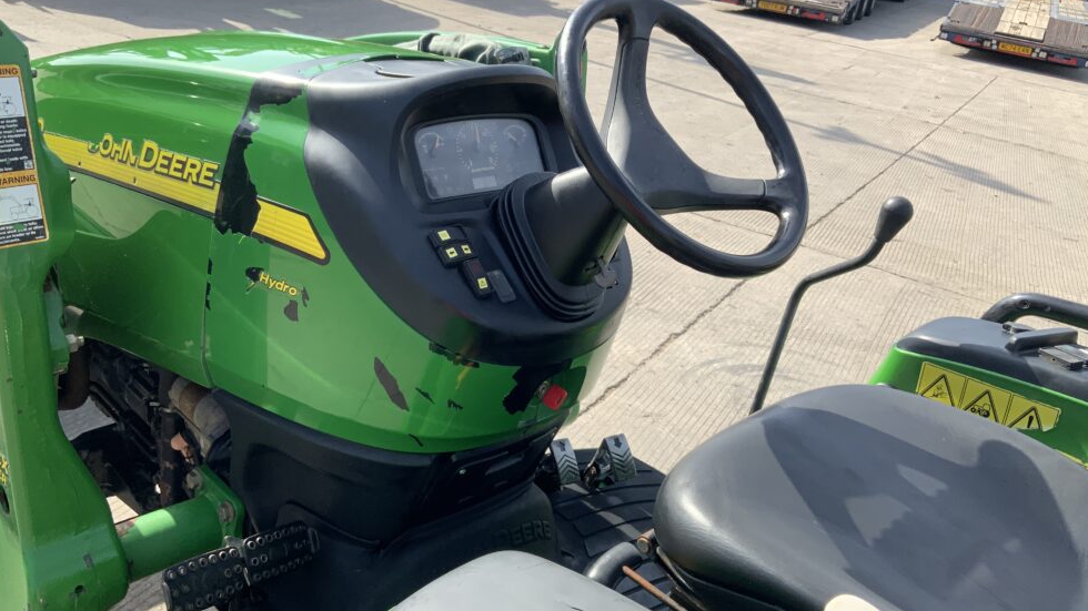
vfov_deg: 35.6
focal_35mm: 33
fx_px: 952
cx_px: 526
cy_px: 292
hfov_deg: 59.5
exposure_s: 1/599
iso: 16
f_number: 1.8
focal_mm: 3
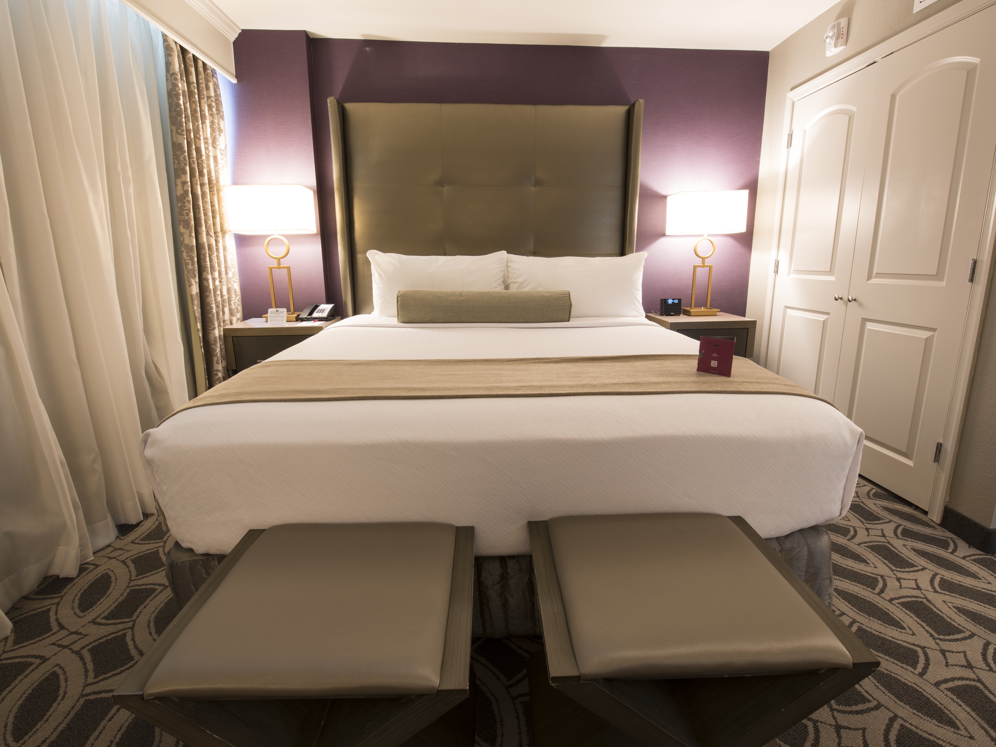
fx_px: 460
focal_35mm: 16
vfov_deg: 78.1
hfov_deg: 94.5
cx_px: 505
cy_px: 357
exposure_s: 10
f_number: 16
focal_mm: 14
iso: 100
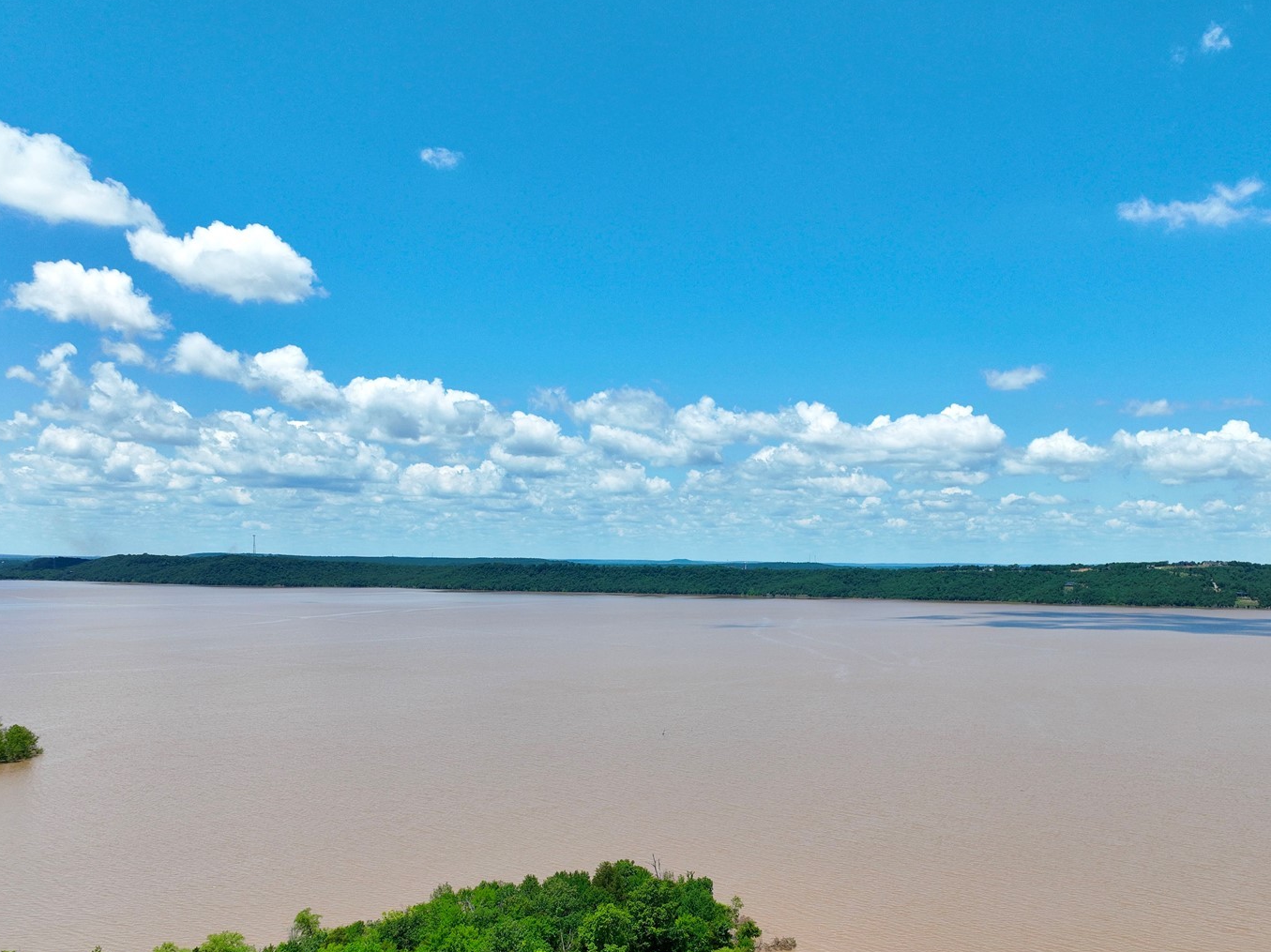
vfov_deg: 41.1
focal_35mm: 34
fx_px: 1248
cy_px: 648
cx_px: 701
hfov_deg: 53.9
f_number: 2.8
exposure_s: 1/1600
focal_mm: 12.29
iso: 100
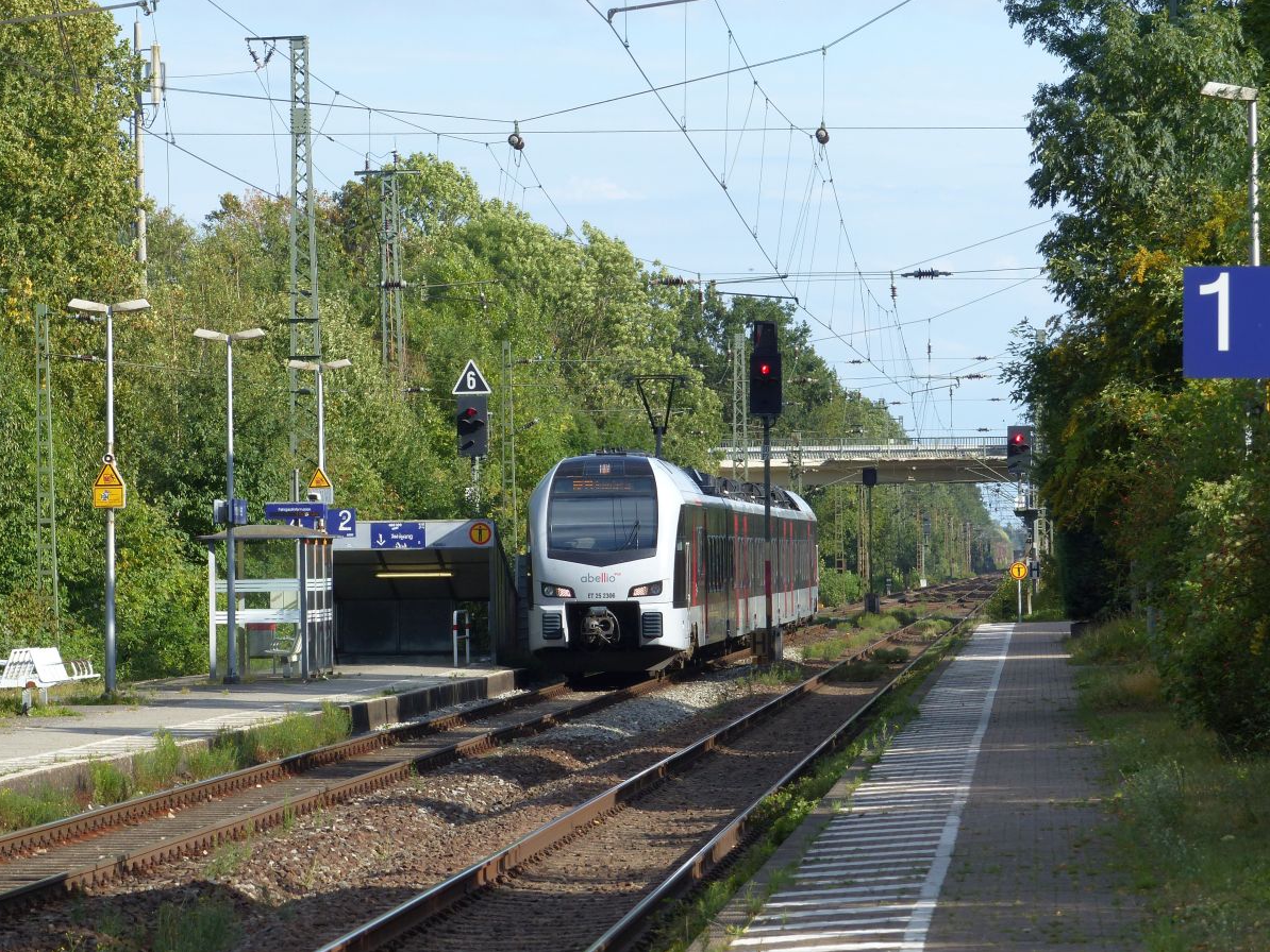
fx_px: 8000
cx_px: 633
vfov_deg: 6.8
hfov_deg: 9.1
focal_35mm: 218
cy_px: 476
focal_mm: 39.1
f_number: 4
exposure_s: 1/500
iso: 100
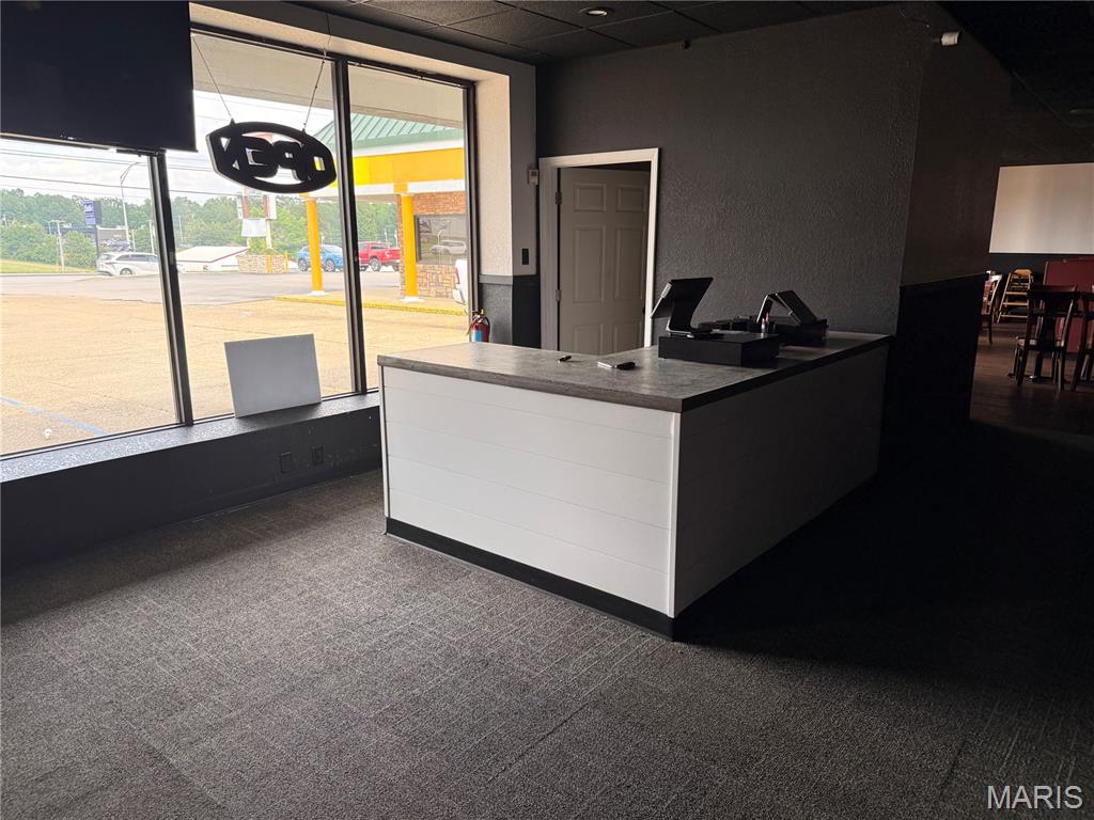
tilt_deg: -12.2
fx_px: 758
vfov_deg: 56.8
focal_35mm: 24
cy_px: 410
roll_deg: +0.2
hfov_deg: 71.6
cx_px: 547
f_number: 1.78
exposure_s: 1/202
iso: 160
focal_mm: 6.76
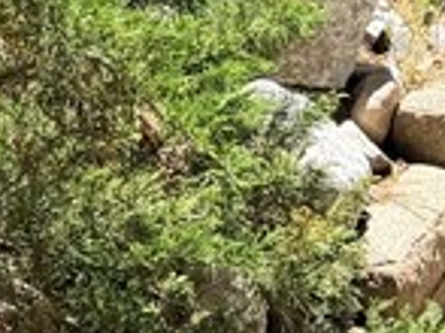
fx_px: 2145
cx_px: -173
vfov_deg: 7.9
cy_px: -605
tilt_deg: +4.1
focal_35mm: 167
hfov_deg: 11.5
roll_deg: -0.8
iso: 80
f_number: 1.78
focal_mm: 6.76
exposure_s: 1/2169
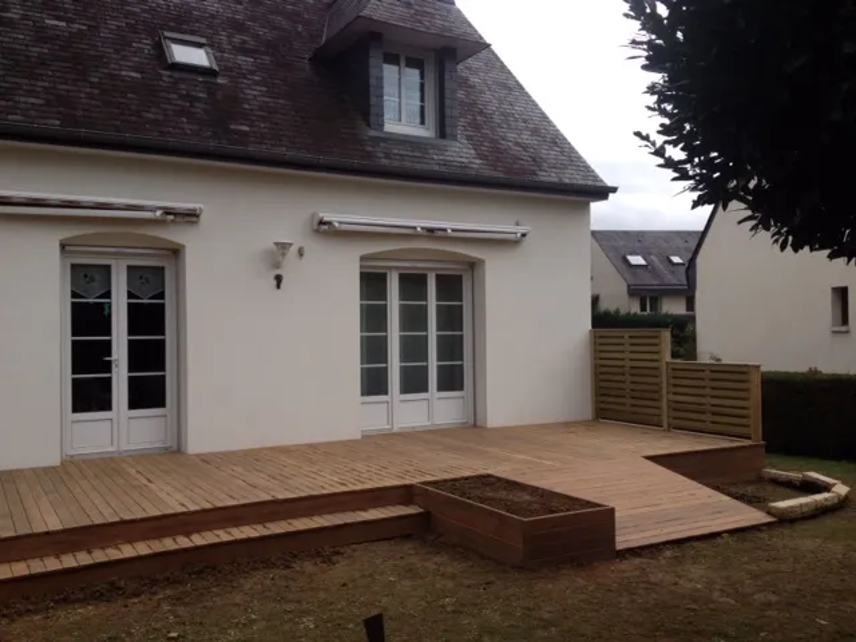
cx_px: 428
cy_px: 321
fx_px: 865
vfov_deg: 40.7
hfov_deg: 52.6
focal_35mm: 35
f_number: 2.4
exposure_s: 1/546
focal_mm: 4.28
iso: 50
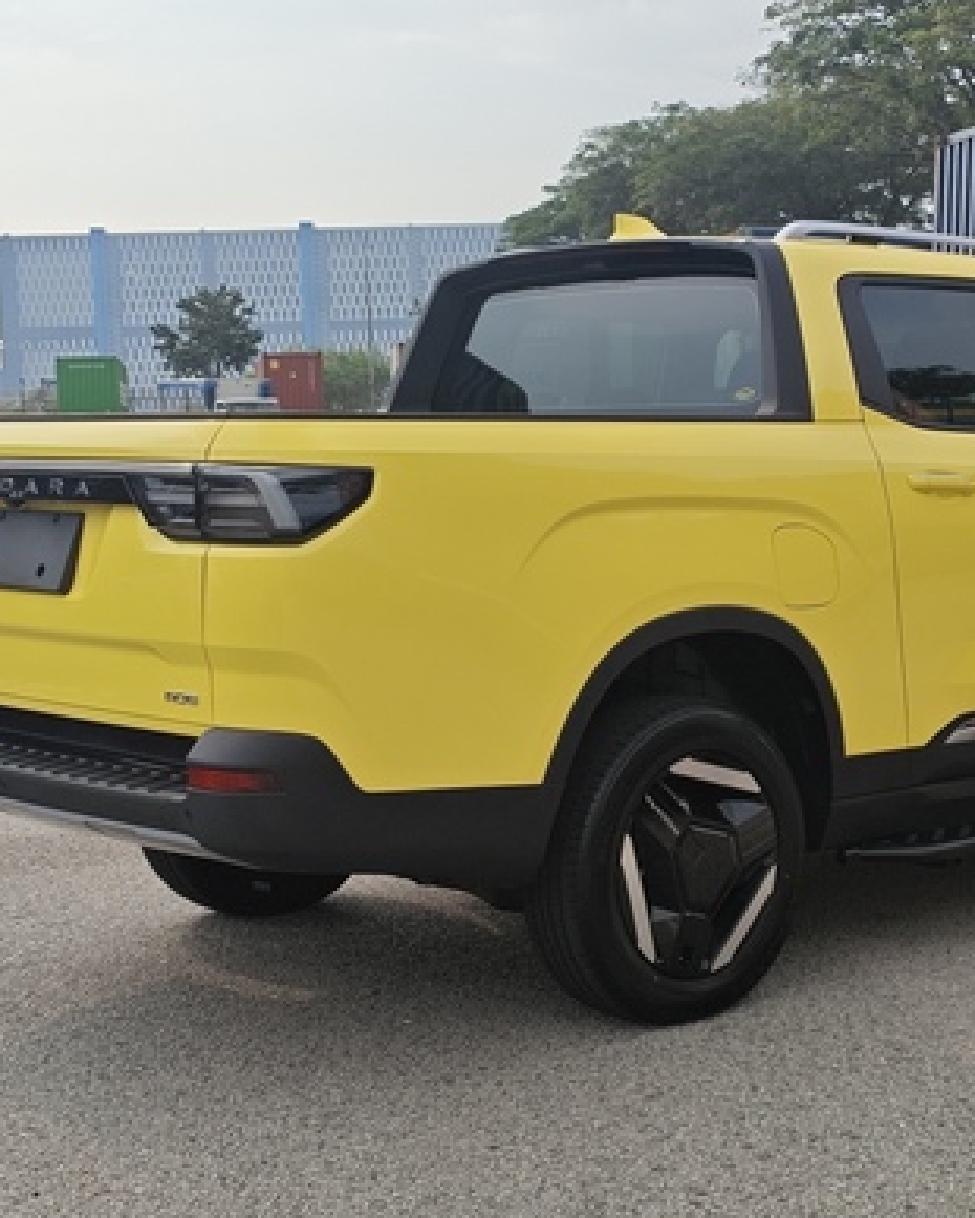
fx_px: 2126
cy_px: 601
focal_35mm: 59
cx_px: 701
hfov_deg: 25.6
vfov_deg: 31.9
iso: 50
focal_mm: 4.94
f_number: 1.59
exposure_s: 1/3999
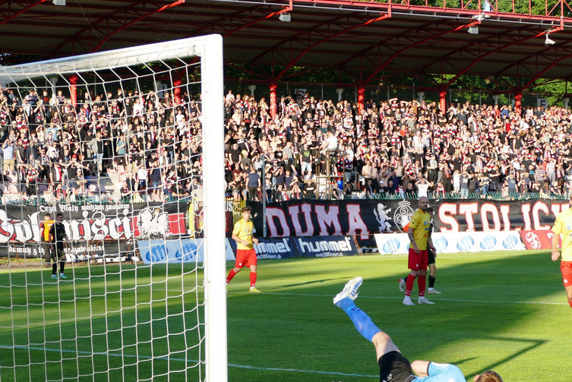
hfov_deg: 17.6
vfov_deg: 11.8
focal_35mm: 116
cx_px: 239
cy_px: 269
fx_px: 1844
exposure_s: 1/640
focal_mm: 27.56
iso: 125
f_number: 3.7
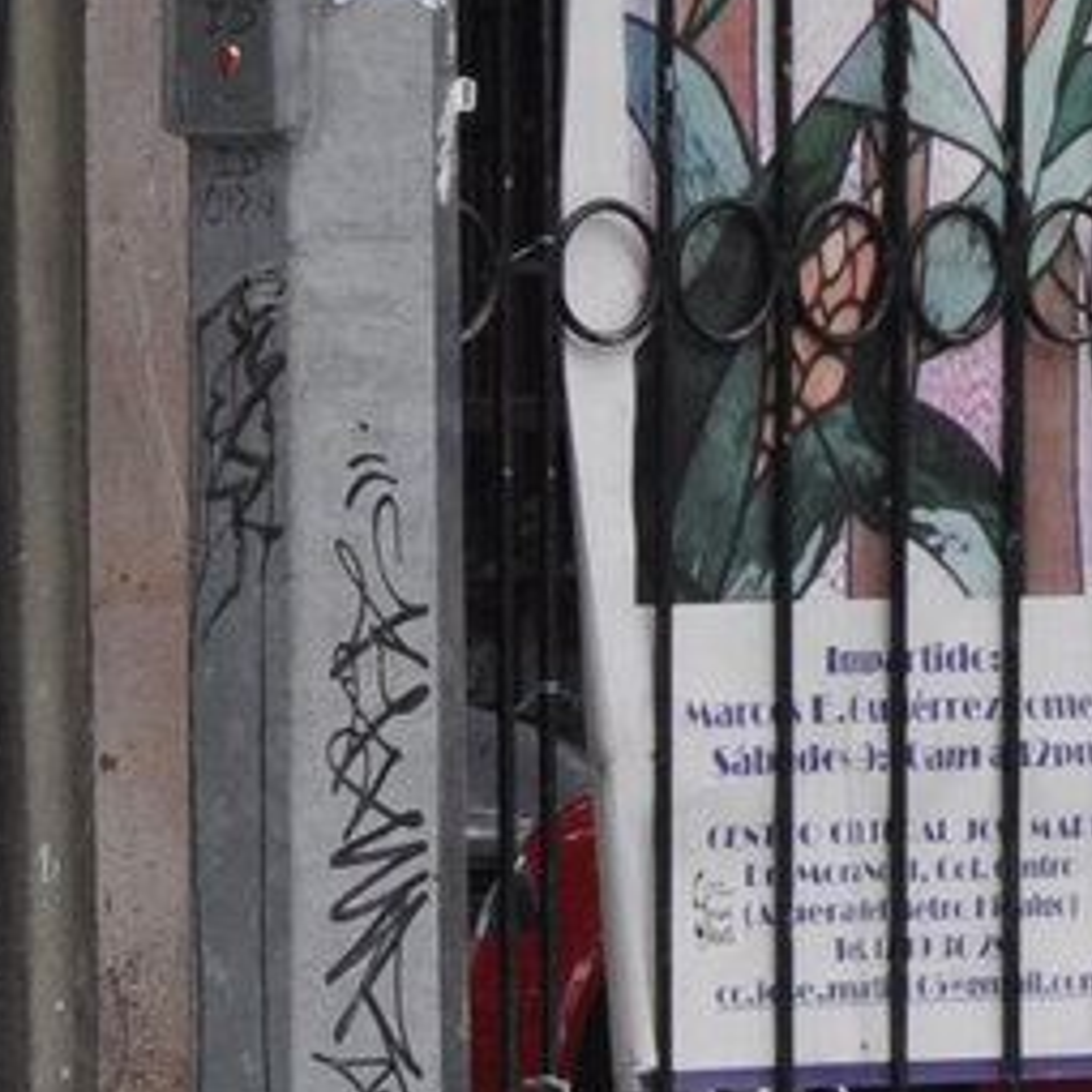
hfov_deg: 3.1
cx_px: -411
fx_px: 19951
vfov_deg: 3.1
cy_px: 807
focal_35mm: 559
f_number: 5
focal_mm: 62
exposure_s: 1/1000
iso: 450
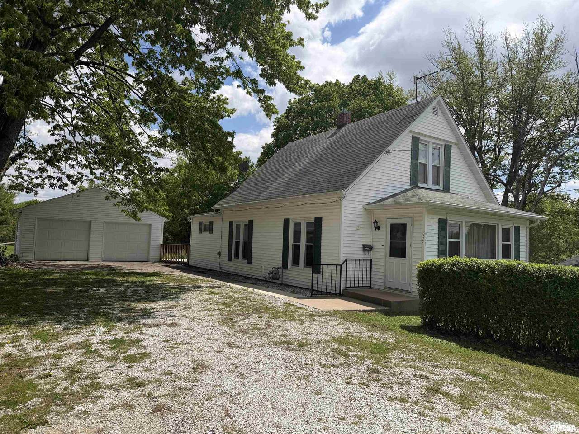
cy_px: 217
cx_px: 290
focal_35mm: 24
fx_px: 401
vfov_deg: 56.8
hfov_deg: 71.6
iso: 80
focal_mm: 6.76
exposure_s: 1/6711
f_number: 1.78
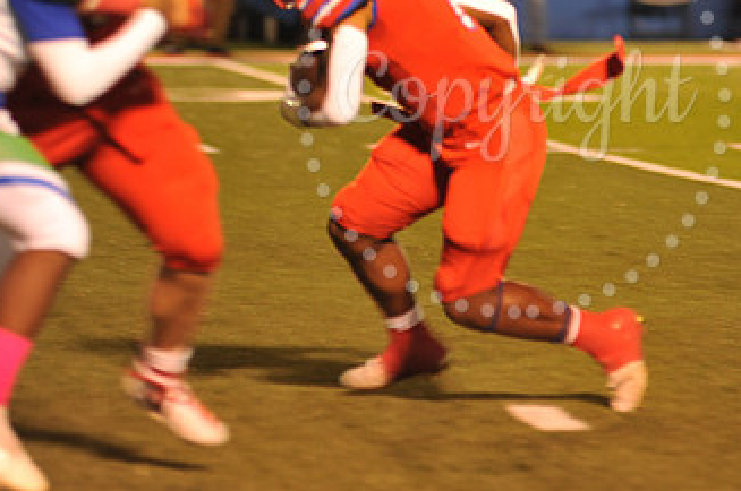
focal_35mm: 355
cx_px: 514
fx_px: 7296
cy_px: 100
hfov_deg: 5.8
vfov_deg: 3.9
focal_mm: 200
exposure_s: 1/200
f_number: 2.8
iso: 2000
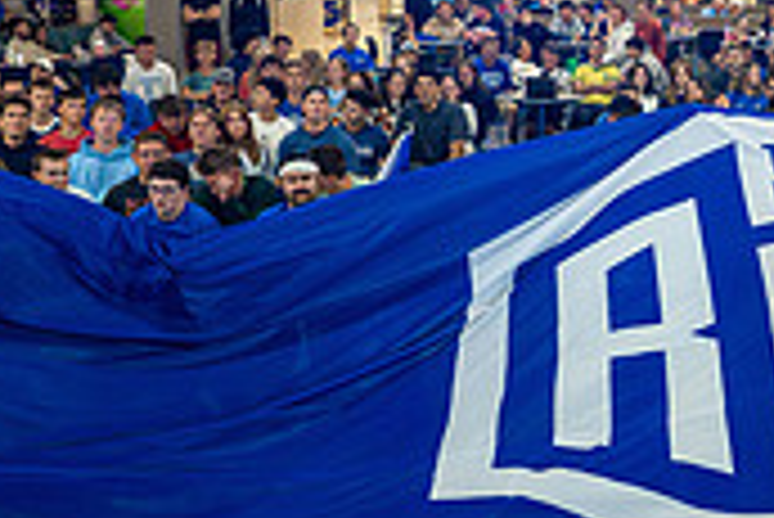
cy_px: 177
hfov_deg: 23.2
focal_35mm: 84
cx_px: 761
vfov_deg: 16.3
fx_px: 1807
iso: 5000
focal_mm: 24
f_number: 2.8
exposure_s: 1/640
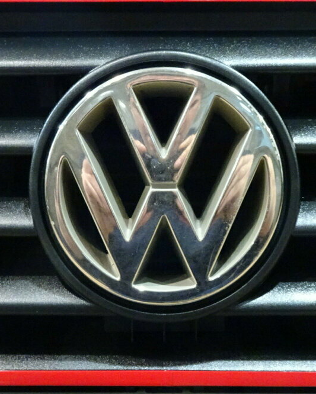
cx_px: 162
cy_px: 188
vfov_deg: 32.5
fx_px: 678
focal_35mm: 58
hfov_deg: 26.2
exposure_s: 1/5
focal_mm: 5.61
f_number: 4
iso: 1250
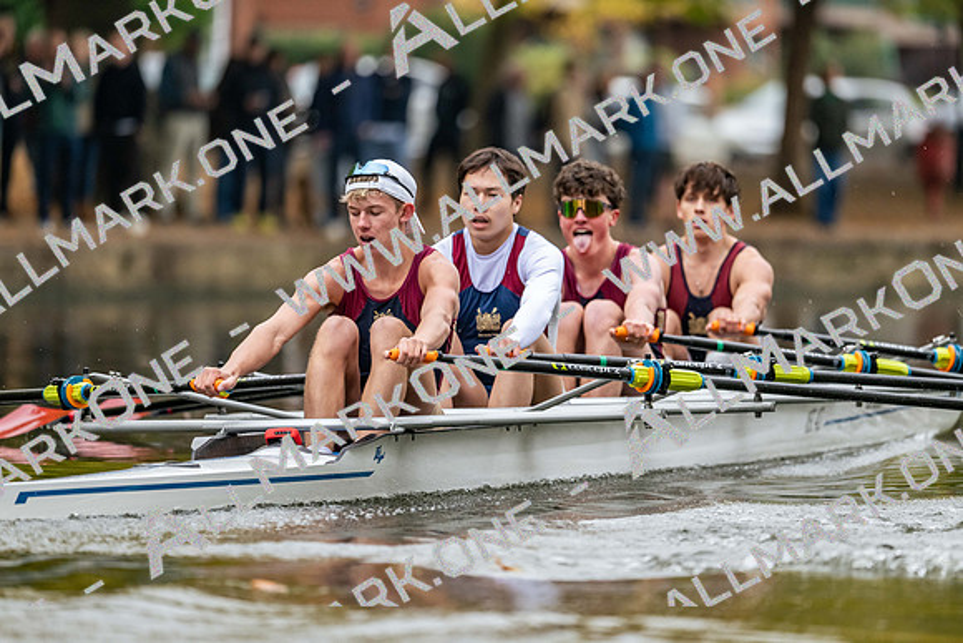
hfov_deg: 5.2
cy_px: 322
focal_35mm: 400
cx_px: 482
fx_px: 10702
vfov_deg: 3.4
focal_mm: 400
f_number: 4.5
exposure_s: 1/2500
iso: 2200
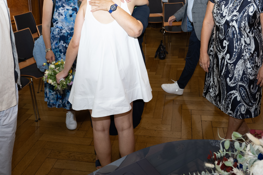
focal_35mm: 37
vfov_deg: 32.8
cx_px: 145
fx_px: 270
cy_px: -2
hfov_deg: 51.8
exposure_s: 1/200
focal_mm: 15
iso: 500
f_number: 3.2
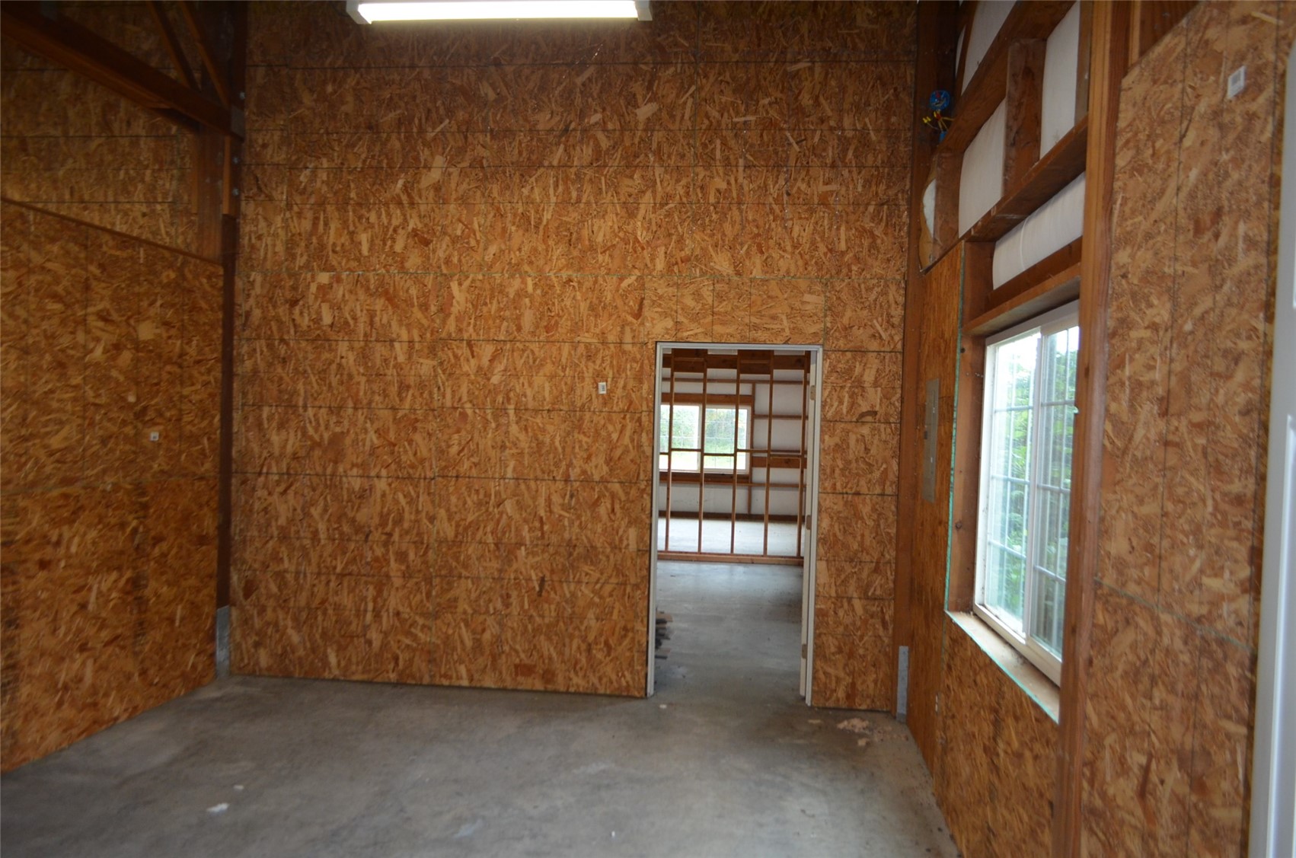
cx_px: 648
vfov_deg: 47.7
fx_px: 970
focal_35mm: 27
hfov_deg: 67.5
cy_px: 429
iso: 720
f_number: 3.5
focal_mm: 18
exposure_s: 1/60
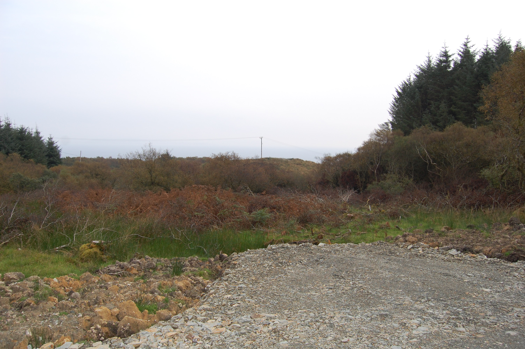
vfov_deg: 47.8
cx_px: 262
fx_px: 393
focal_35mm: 27
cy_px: 174
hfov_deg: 67.4
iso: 360
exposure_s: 1/500
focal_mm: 18
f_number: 5.6
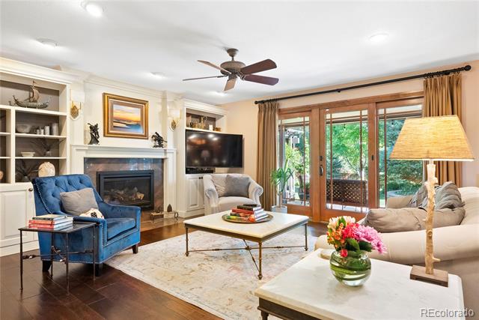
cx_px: 240
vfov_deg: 64.6
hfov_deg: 86.9
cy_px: 160
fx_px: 253
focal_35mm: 19
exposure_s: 1/4
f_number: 8
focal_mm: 19
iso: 800
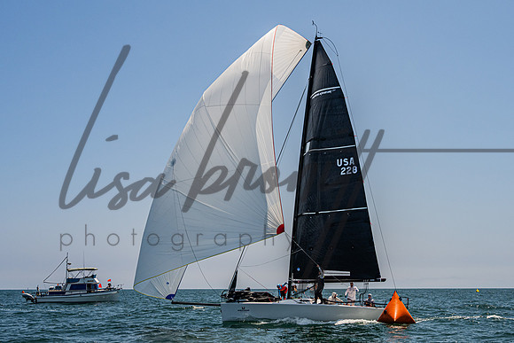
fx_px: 720
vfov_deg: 26.8
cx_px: 272
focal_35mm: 50
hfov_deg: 39.3
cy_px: 197
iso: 500
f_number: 8
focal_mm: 41
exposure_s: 1/3200
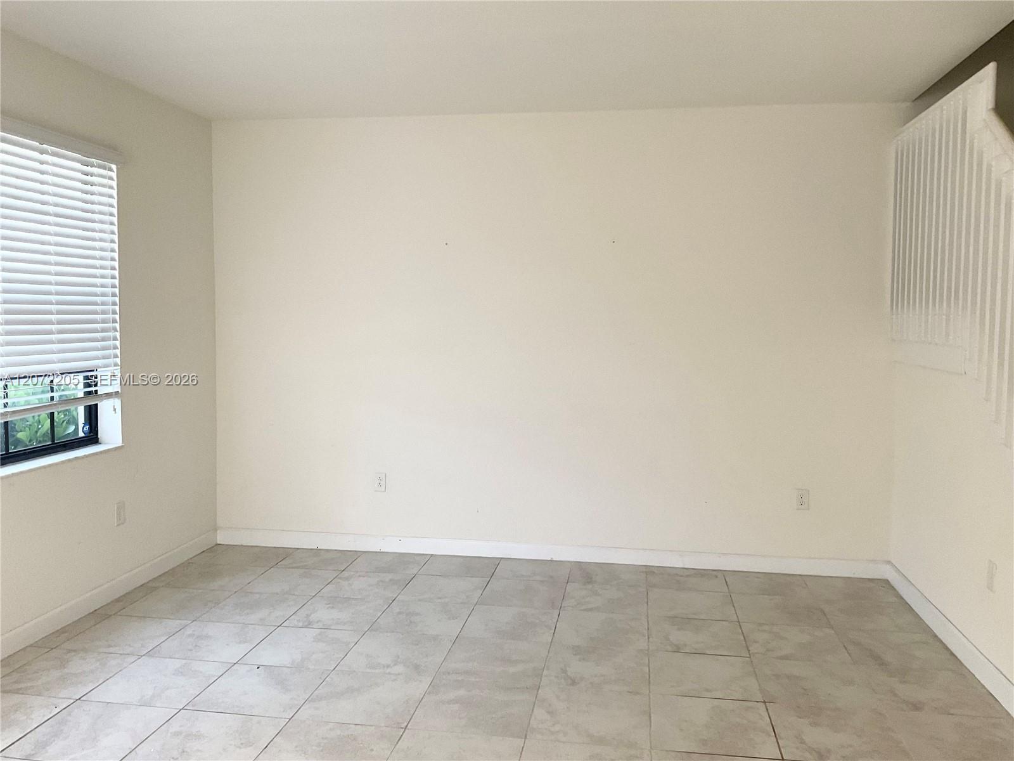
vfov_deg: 48.2
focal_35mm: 29
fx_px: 849
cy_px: 380
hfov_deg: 61.7
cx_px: 507
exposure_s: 1/60
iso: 80
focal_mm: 3
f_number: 1.8
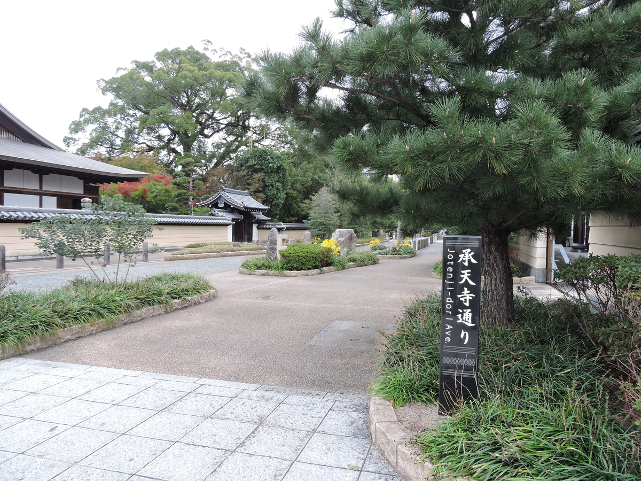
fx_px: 444
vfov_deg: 56.8
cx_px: 320
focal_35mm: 24
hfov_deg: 71.6
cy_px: 240
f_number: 3.3
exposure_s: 1/40
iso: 100
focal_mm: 4.3
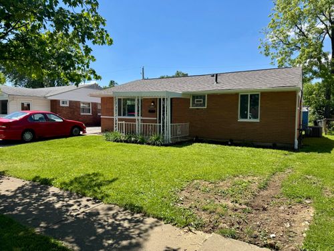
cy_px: 126
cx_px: 167
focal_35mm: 24
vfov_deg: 56.8
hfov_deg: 71.6
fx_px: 232
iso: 80
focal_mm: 6.76
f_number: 1.78
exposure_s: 1/3802
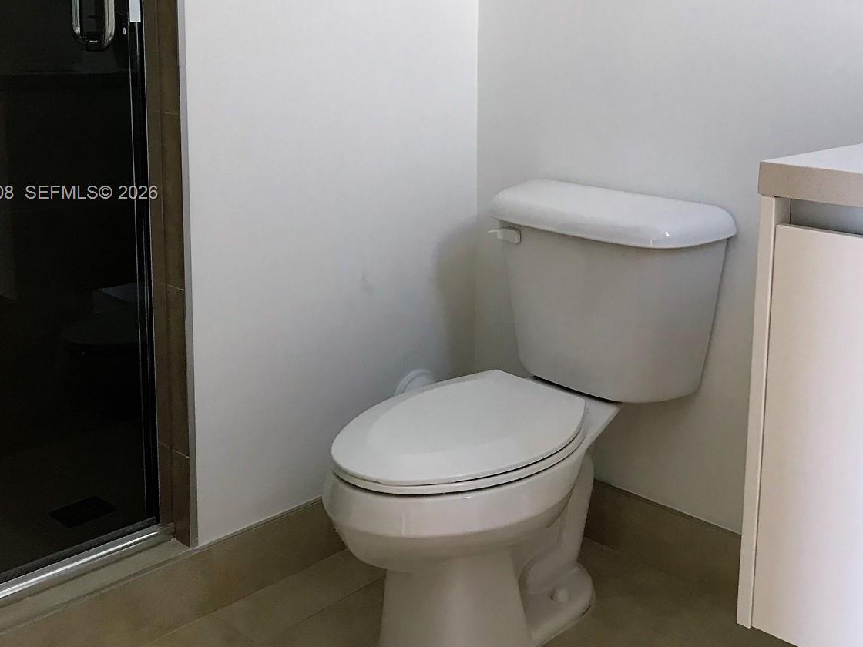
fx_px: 997
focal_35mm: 40
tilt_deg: -9.1
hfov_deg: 46.4
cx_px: 535
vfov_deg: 35.5
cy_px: 194
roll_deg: -1.7
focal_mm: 3.99
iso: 40
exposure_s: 1/20
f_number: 1.8
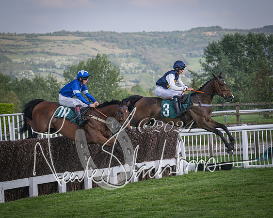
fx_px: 1338
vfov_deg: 9.3
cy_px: 109
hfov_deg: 11.7
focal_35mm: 166
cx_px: 125
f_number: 4
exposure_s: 1/3200
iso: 400
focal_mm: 98
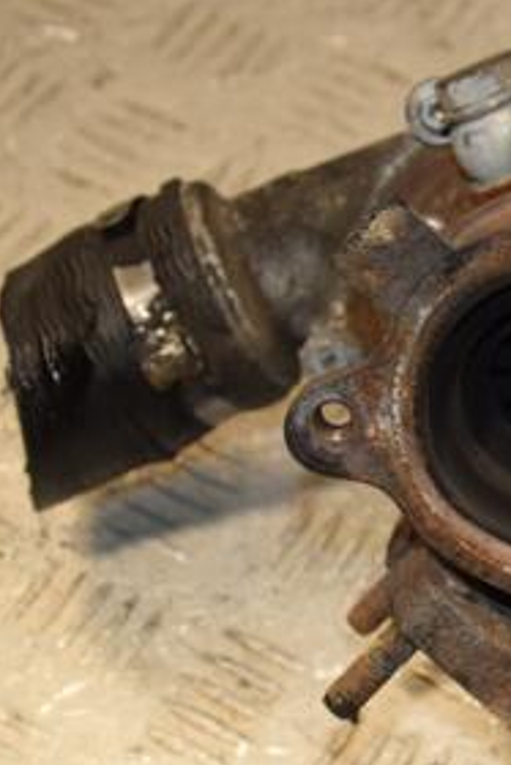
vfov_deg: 15.2
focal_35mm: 135
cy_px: 451
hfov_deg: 10.0
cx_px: 577
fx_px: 2871
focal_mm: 42
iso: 800
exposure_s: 1/200
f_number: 5
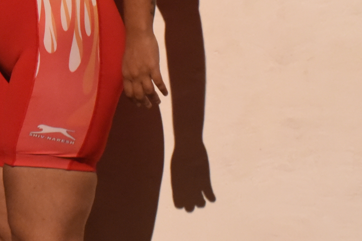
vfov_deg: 3.3
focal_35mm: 420
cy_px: -123
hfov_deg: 4.9
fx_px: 4225
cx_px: -16
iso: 5000
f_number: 4.8
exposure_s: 1/80
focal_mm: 112
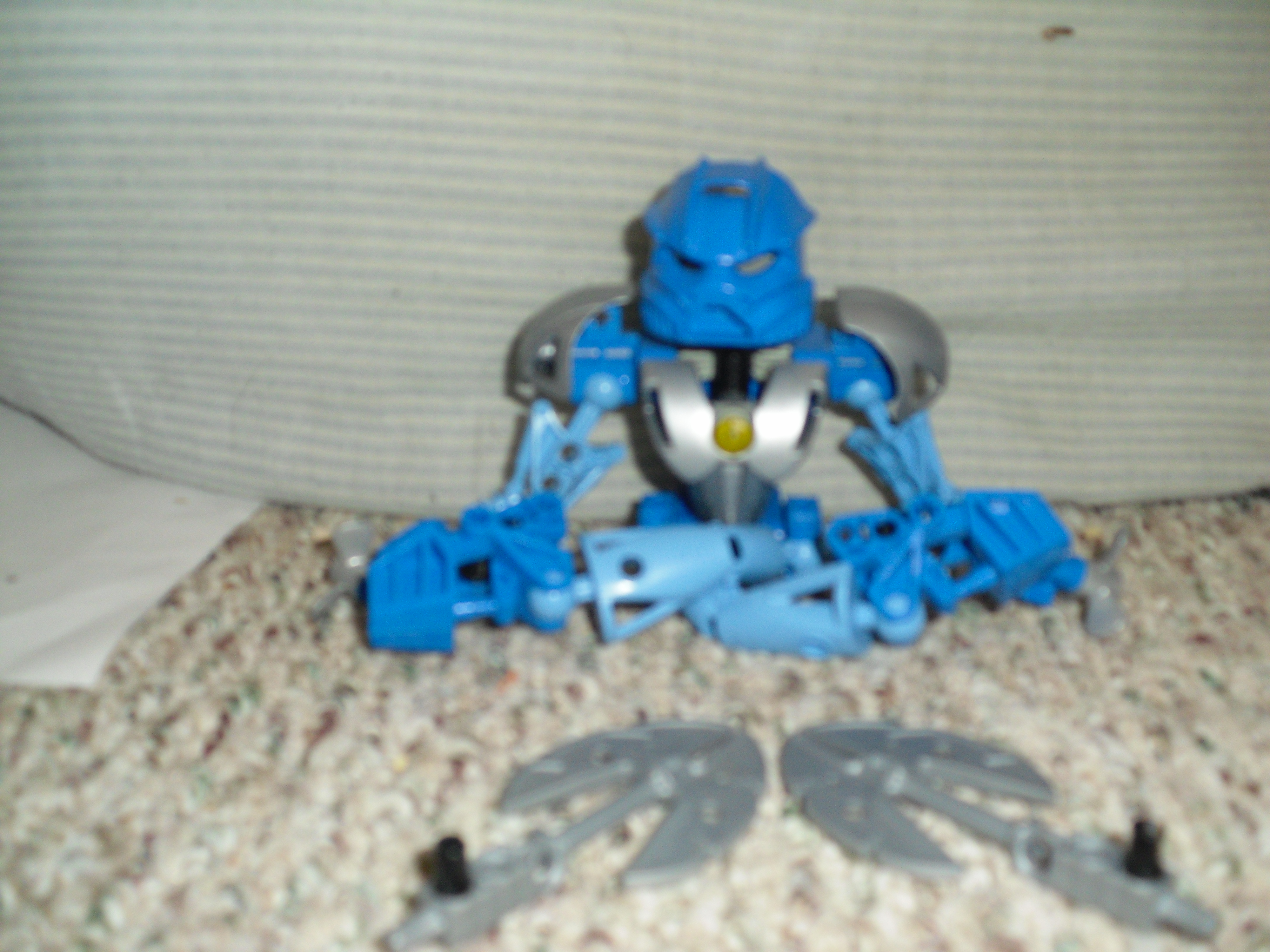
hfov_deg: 51.4
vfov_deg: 39.7
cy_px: 476
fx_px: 1321
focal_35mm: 36
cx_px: 635
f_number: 3.1
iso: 200
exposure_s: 1/60
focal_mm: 6.3
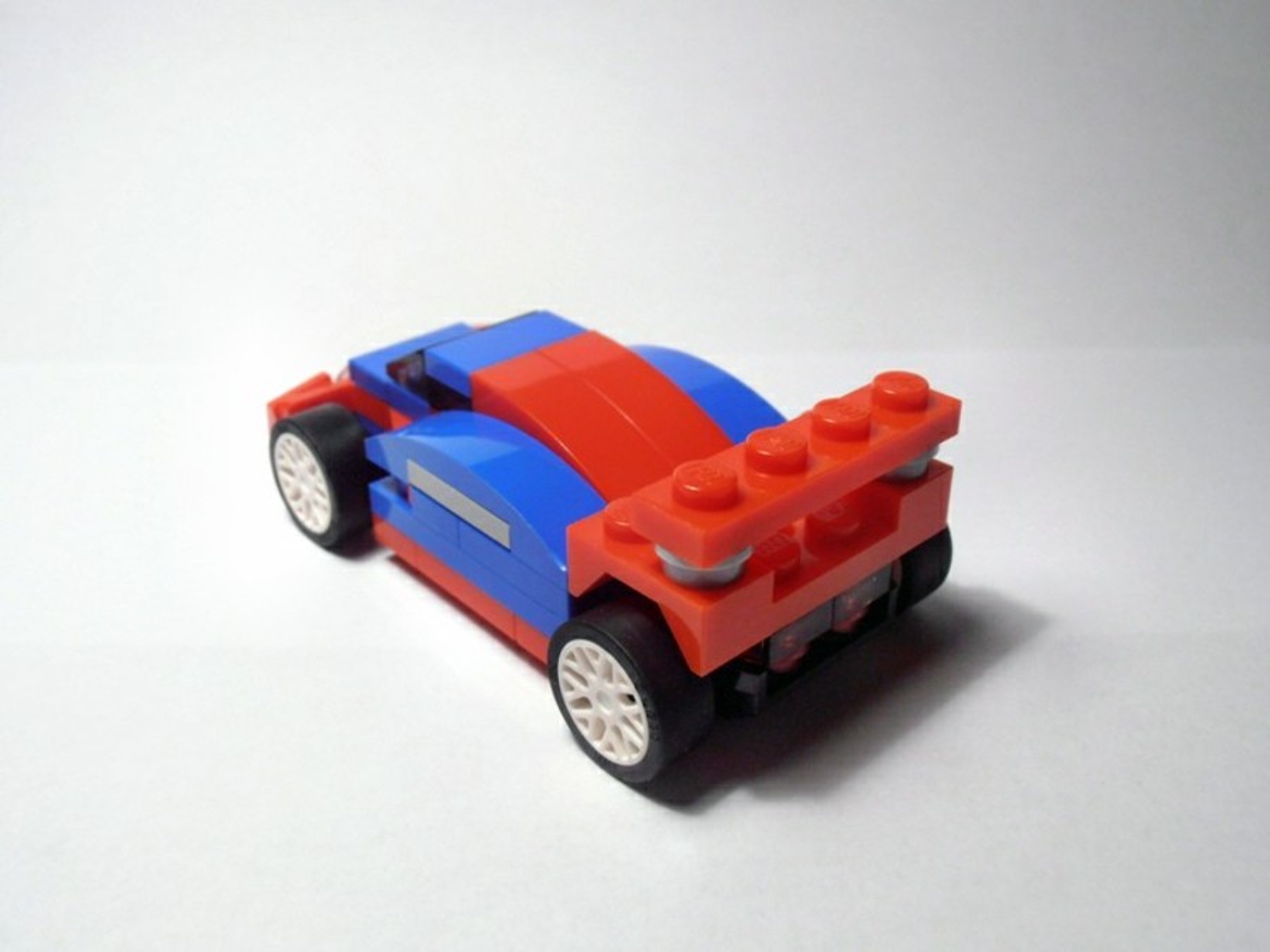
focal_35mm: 37
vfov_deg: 38.7
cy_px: 476
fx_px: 1357
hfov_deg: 50.1
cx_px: 635
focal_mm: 6.61
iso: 80
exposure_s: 1/60
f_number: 3.9
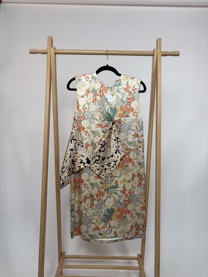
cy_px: 138
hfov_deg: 53.1
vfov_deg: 67.3
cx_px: 104
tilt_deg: -4.0
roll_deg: -1.5
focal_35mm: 26
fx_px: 208
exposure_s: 1/121
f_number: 1.6
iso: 32
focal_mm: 5.96
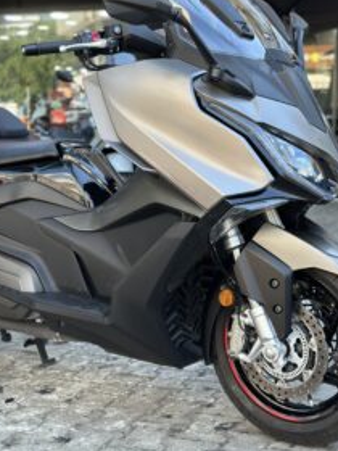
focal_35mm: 64
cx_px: 214
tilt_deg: -4.2
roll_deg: -0.7
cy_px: 191
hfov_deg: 22.9
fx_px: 833
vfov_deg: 30.2
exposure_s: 1/354
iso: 80
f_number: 1.78
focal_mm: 6.86
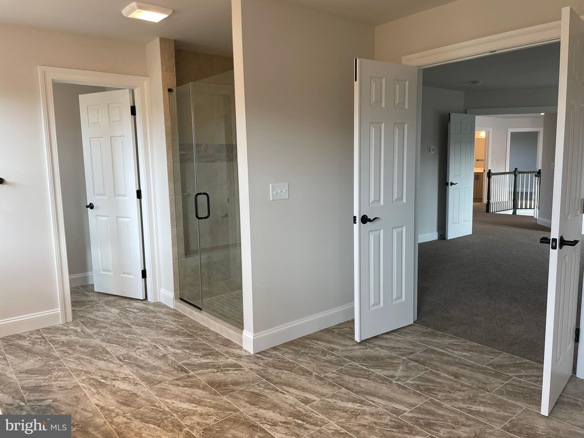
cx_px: 292
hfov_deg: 67.3
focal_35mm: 26
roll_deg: +1.8
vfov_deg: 53.1
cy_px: 219
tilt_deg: -8.3
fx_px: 439
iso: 80
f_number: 1.6
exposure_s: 1/121
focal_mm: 4.2
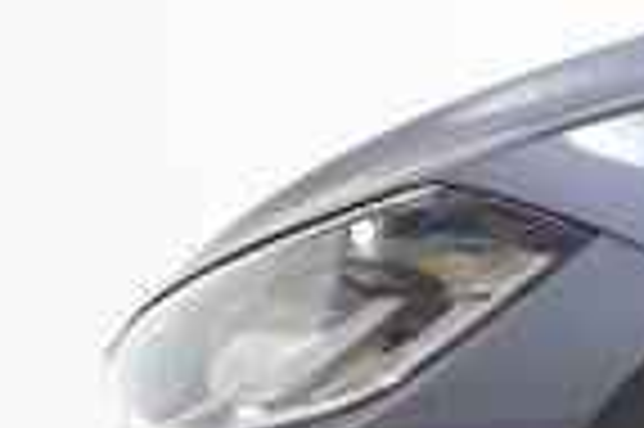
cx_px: 995
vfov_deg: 6.0
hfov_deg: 8.8
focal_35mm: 227
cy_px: 586
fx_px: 4059
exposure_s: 1/160
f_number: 2.8
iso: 2000
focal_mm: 50.7
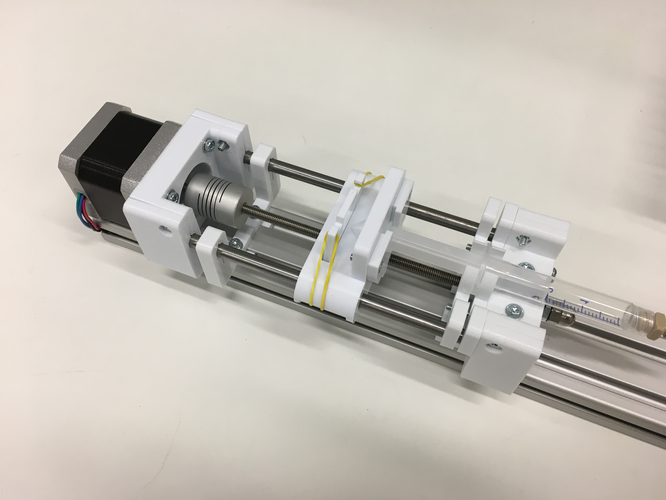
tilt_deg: -57.0
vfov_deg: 48.2
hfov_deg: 61.7
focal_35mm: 29
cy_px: 250
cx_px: 333
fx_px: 558
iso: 64
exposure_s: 1/33
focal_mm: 4.15
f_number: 2.2
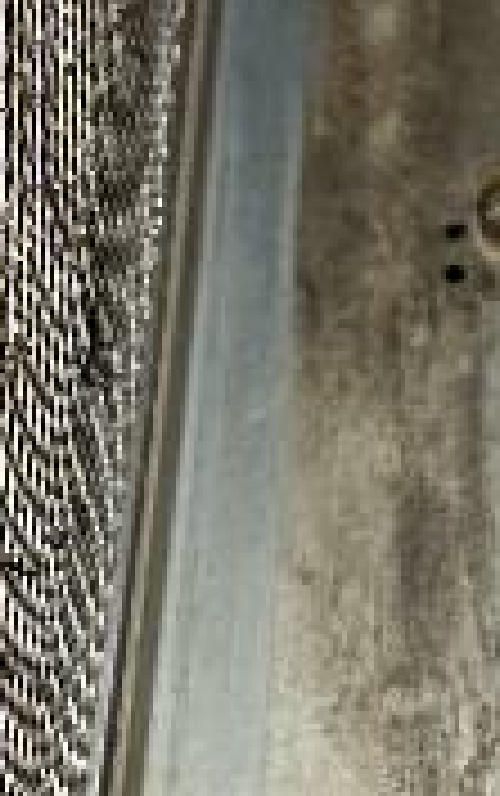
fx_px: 1588
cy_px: 342
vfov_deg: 28.2
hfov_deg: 17.7
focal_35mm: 73
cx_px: 435
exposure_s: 1/120
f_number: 2.2
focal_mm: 4.2
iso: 32
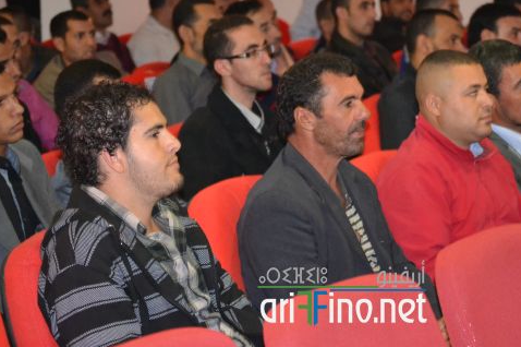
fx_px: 2179
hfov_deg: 13.6
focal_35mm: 151
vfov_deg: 9.1
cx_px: 344
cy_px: 143
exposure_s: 1/60
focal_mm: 75
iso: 3200
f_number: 4.2
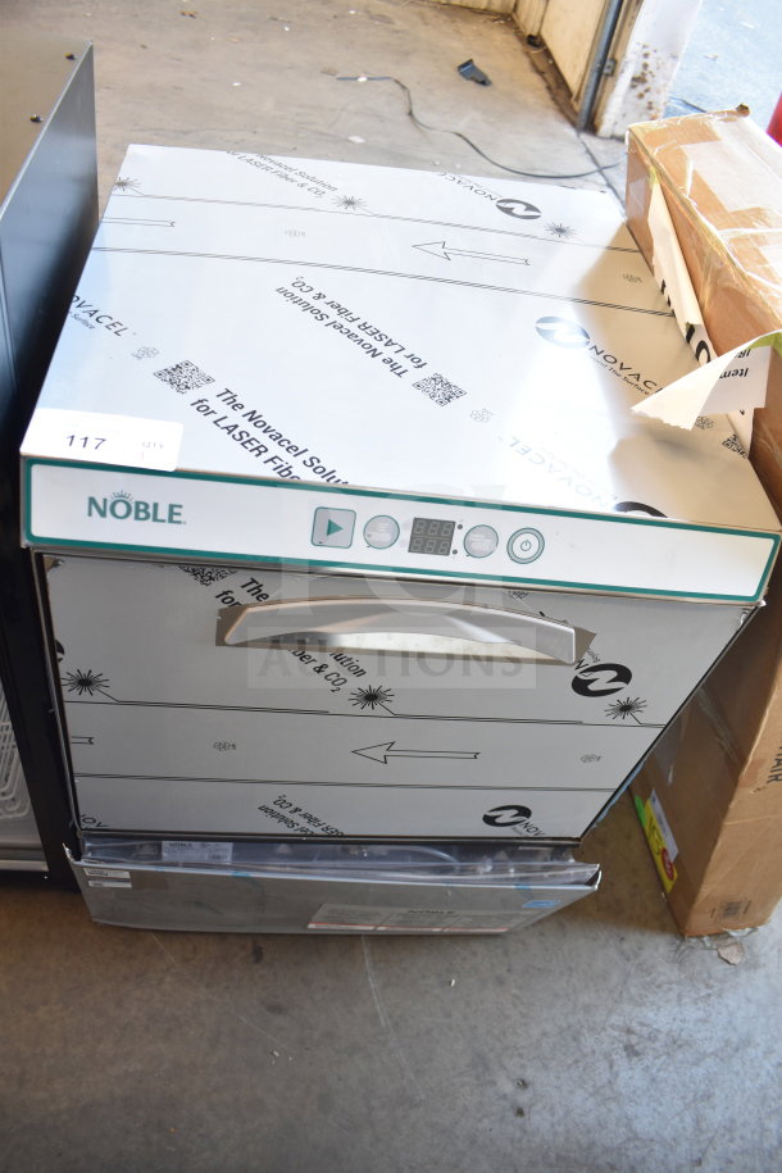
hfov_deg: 47.9
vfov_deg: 67.4
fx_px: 880
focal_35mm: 27
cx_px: 391
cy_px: 586
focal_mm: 18
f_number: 3.5
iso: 360
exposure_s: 1/30
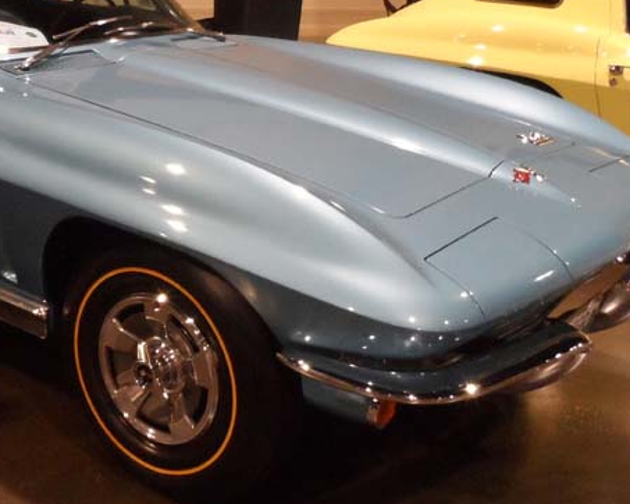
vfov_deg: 28.4
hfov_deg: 34.8
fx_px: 988
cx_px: 181
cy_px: 168
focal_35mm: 53
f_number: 3.2
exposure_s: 1/30
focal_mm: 4
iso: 400
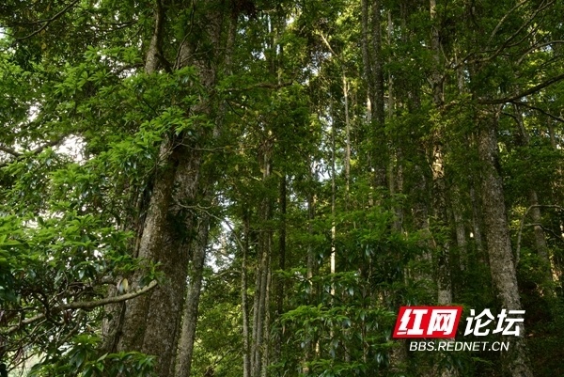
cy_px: 188
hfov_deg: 46.4
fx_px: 658
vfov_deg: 31.9
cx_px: 282
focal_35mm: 42
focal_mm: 42
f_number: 11
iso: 200
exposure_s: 1/15
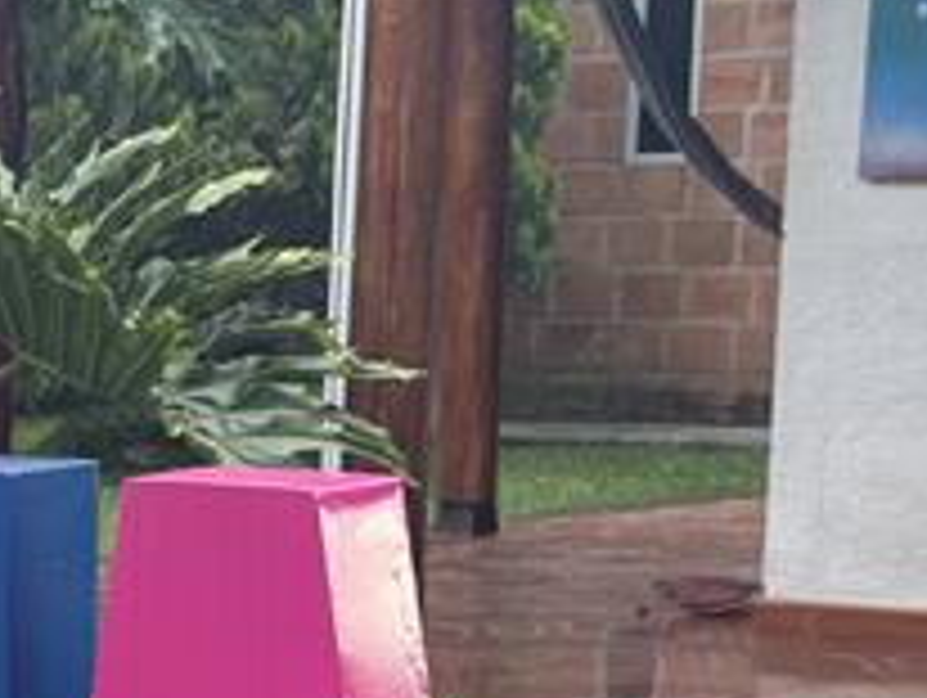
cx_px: -292
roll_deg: -0.2
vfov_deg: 9.7
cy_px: 1054
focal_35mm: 149
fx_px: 3995
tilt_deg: -13.0
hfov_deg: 12.8
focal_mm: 6.76
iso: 64
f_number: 1.78
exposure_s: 1/507
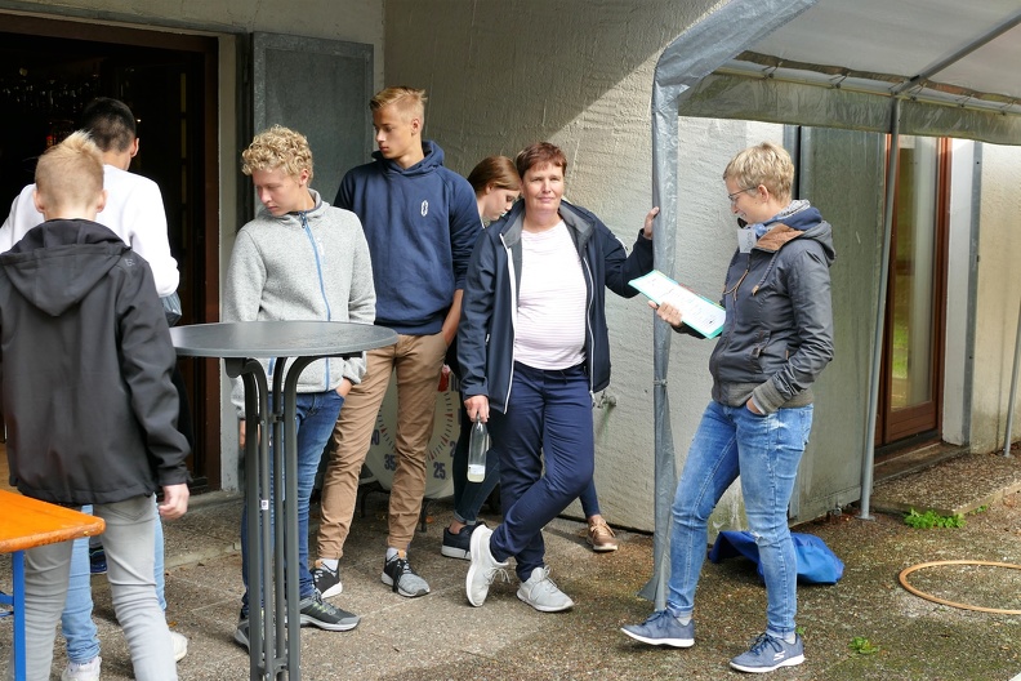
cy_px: 340
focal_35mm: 46
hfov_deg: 42.7
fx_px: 1305
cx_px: 510
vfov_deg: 29.2
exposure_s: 1/125
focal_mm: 16.74
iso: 125
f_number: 3.2
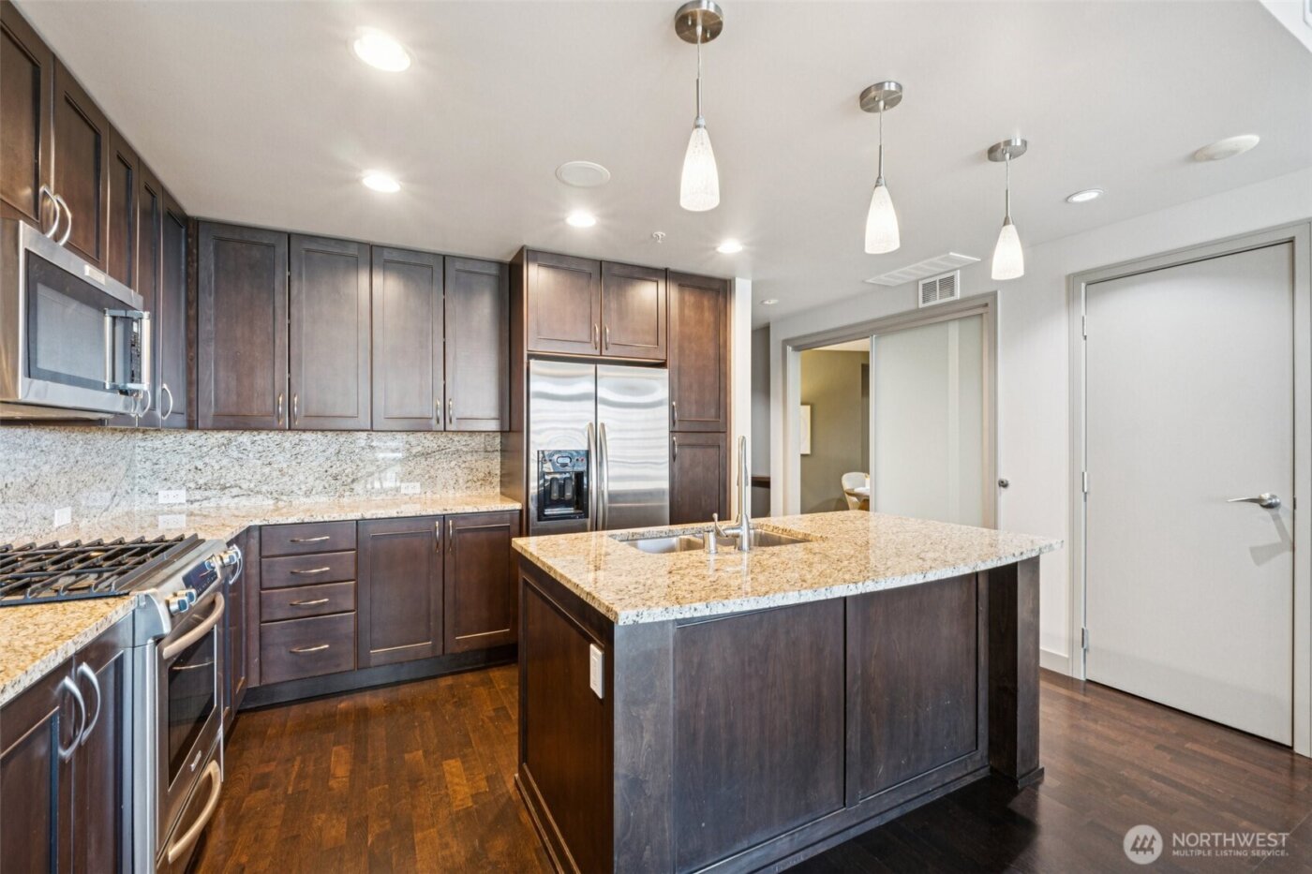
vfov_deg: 77.3
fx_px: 547
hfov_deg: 100.4
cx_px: 656
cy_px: 437
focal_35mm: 15
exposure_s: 1/1.25
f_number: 9
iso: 200
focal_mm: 10
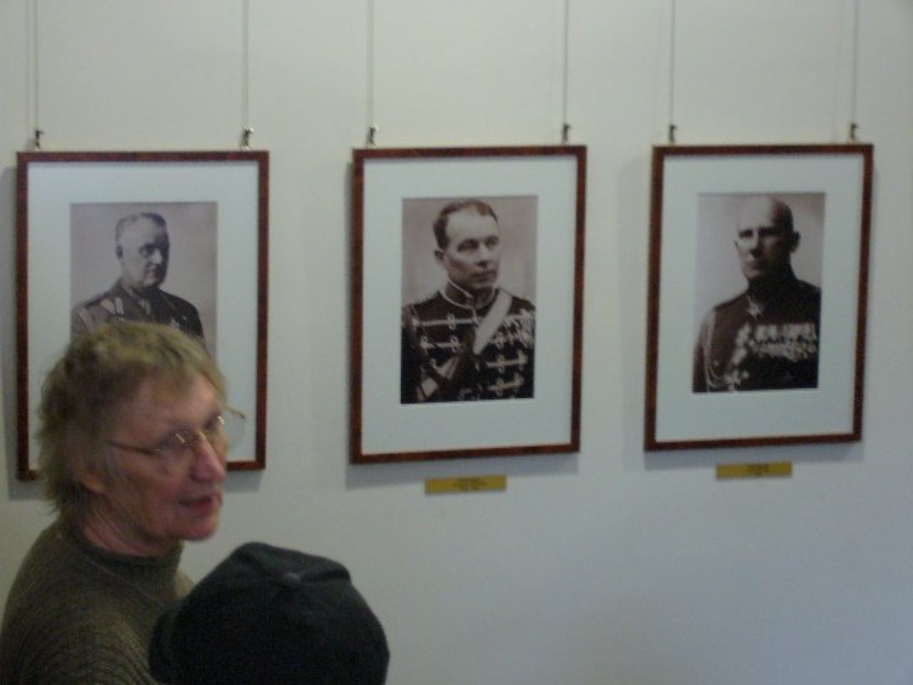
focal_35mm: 105
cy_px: 342
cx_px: 456
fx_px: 2769
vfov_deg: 14.1
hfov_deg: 18.7
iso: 200
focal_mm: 17.4
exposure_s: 1/10
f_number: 5
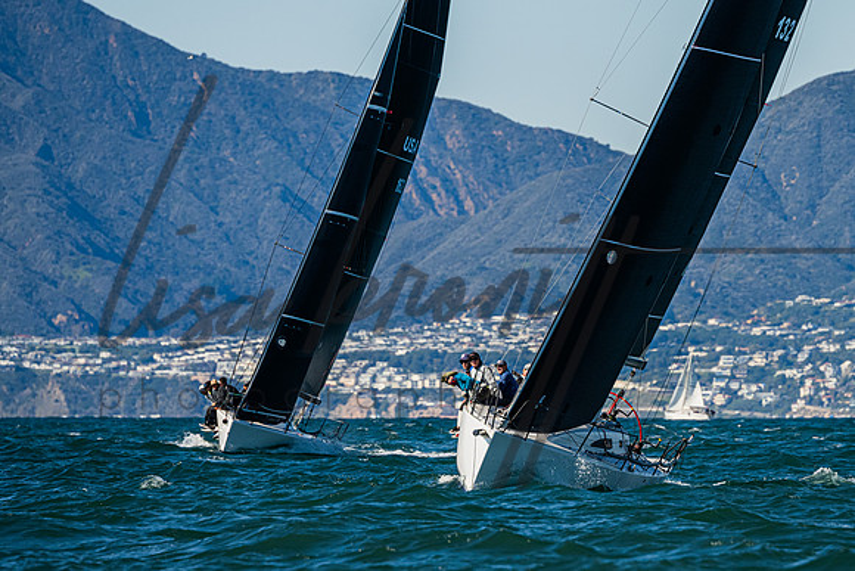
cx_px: 563
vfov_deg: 2.5
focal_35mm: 549
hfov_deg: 3.8
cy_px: 271
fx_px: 13051
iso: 400
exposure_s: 1/2000
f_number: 8
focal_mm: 400
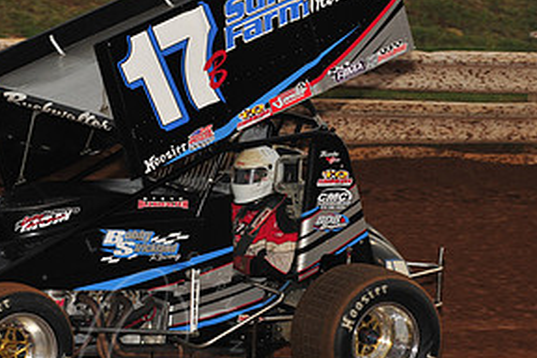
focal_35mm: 342
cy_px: 172
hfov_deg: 6.0
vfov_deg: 4.0
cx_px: 129
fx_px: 5101
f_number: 7.1
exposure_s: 1/320
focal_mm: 170
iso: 800
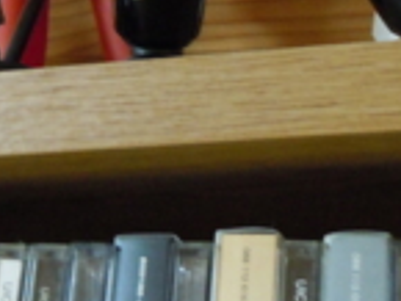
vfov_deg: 11.5
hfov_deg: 15.9
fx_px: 1438
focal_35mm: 124
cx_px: 210
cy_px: -157
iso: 400
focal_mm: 5.4
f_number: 3.5
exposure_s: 1/3
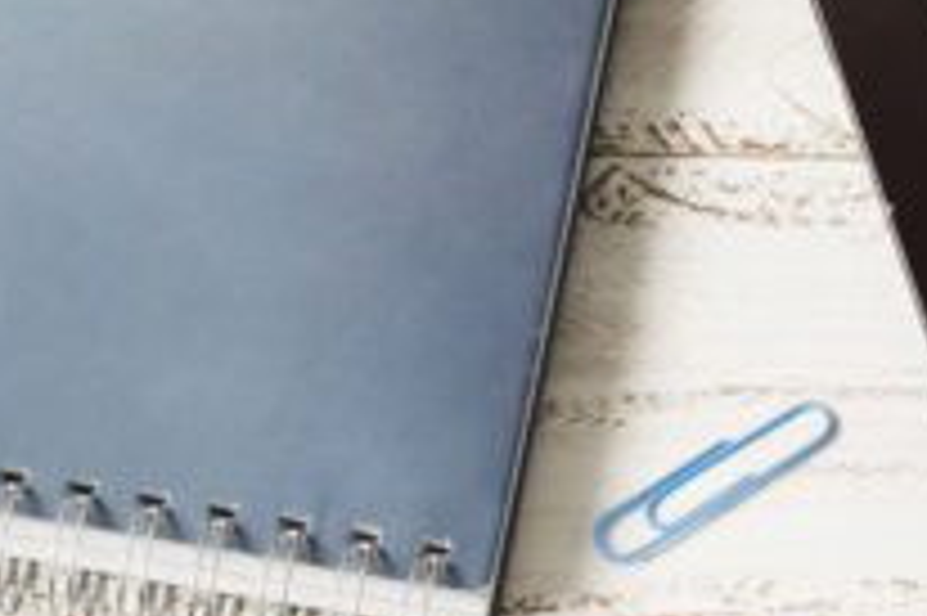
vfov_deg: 6.9
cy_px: 971
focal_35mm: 196
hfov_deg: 10.3
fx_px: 5039
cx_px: 1098
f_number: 8
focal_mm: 35
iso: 320
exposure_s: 1/160
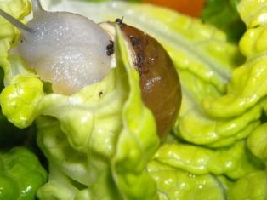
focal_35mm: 120
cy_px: 64
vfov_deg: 12.3
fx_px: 925
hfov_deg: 16.4
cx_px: 80
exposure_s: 1/125
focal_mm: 13.73
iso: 200
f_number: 8.2
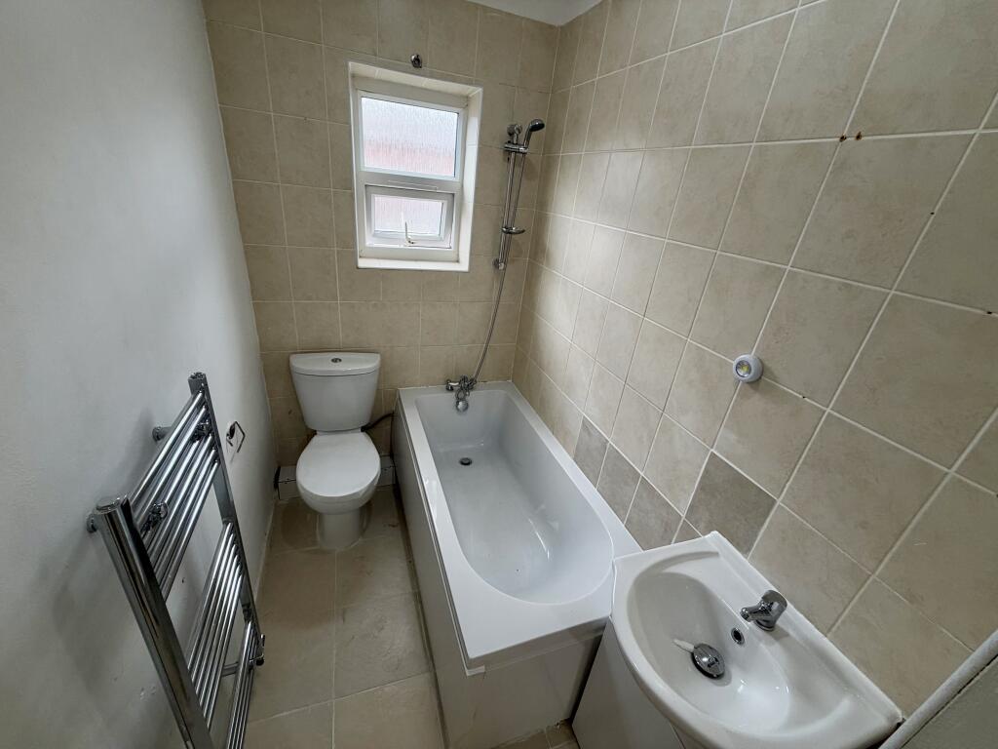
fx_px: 404
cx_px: 499
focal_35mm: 14
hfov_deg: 102.1
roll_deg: -6.5
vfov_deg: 85.7
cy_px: 374
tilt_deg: -25.0
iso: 160
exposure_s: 1/100
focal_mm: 2.22
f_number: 2.2
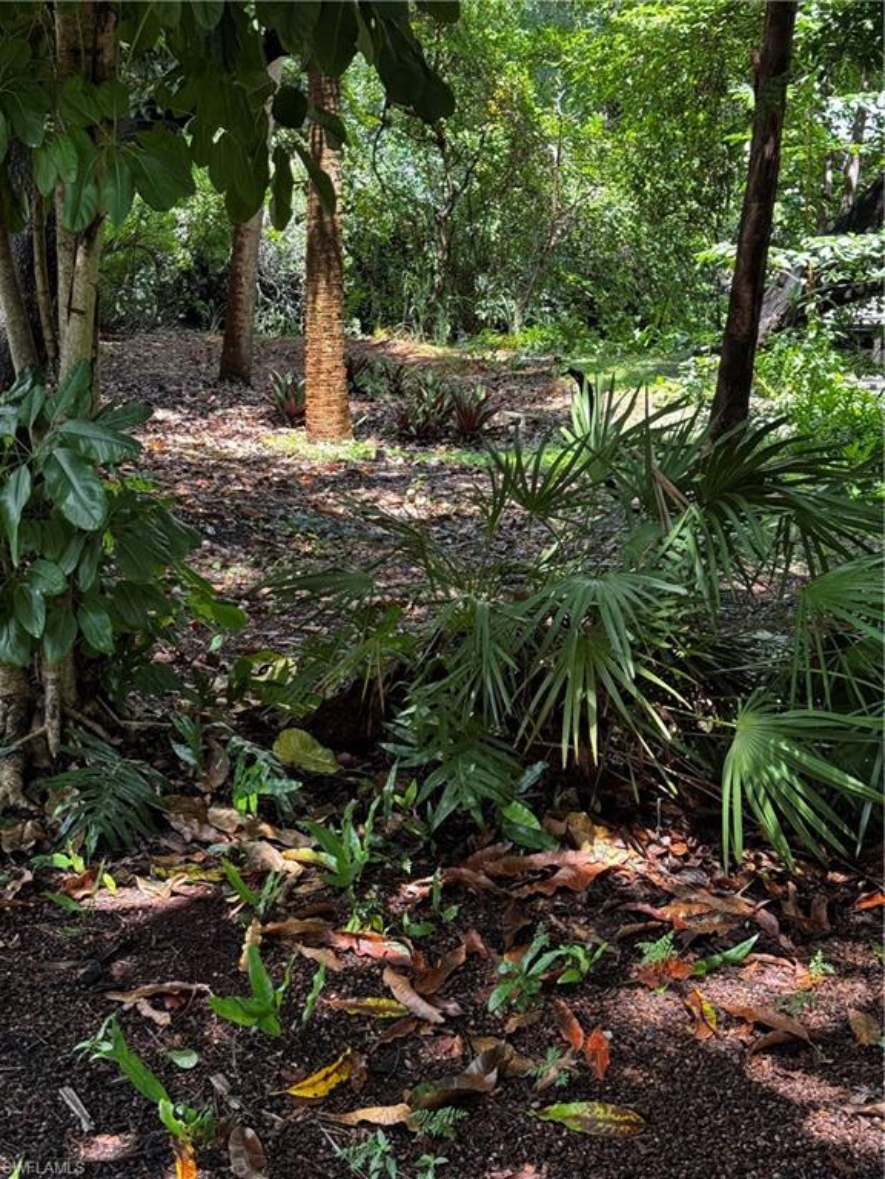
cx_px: 442
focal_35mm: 48
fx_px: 1636
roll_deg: +1.3
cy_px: 590
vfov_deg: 39.7
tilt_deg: -13.5
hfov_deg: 30.3
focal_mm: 6.76
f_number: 1.78
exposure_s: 1/121
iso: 50
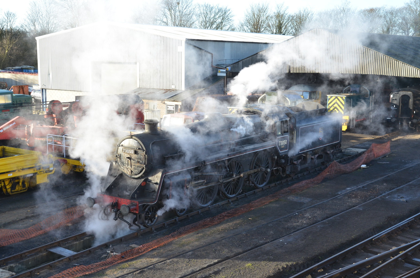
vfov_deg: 26.4
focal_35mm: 51
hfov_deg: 39.0
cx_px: 215
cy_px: 139
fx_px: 594
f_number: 6.3
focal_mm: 32
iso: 200
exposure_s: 1/160
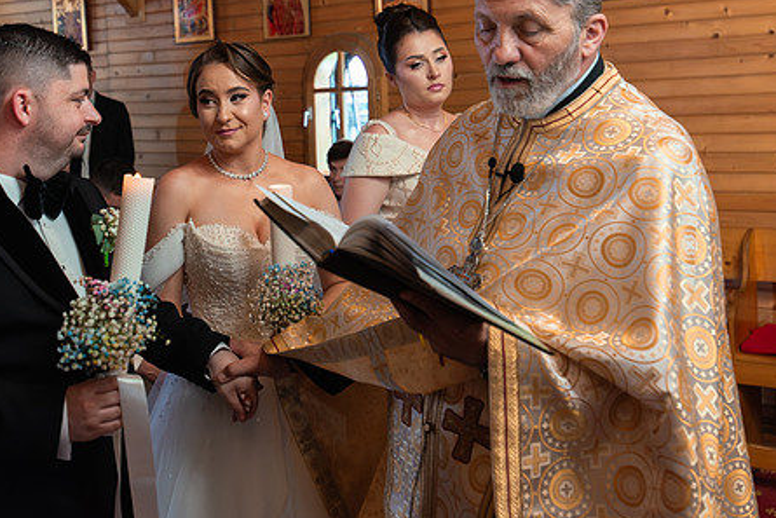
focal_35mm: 49
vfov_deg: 27.3
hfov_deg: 39.7
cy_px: 148
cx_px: 244
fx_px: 1057
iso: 1600
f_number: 2.8
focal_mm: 30
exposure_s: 1/200
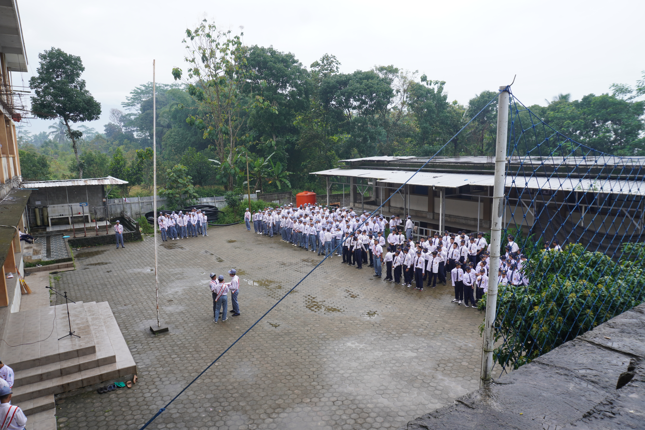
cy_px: 215
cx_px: 322
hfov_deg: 73.7
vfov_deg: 53.1
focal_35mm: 24
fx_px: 430
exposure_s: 1/30
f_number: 9
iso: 100
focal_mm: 16
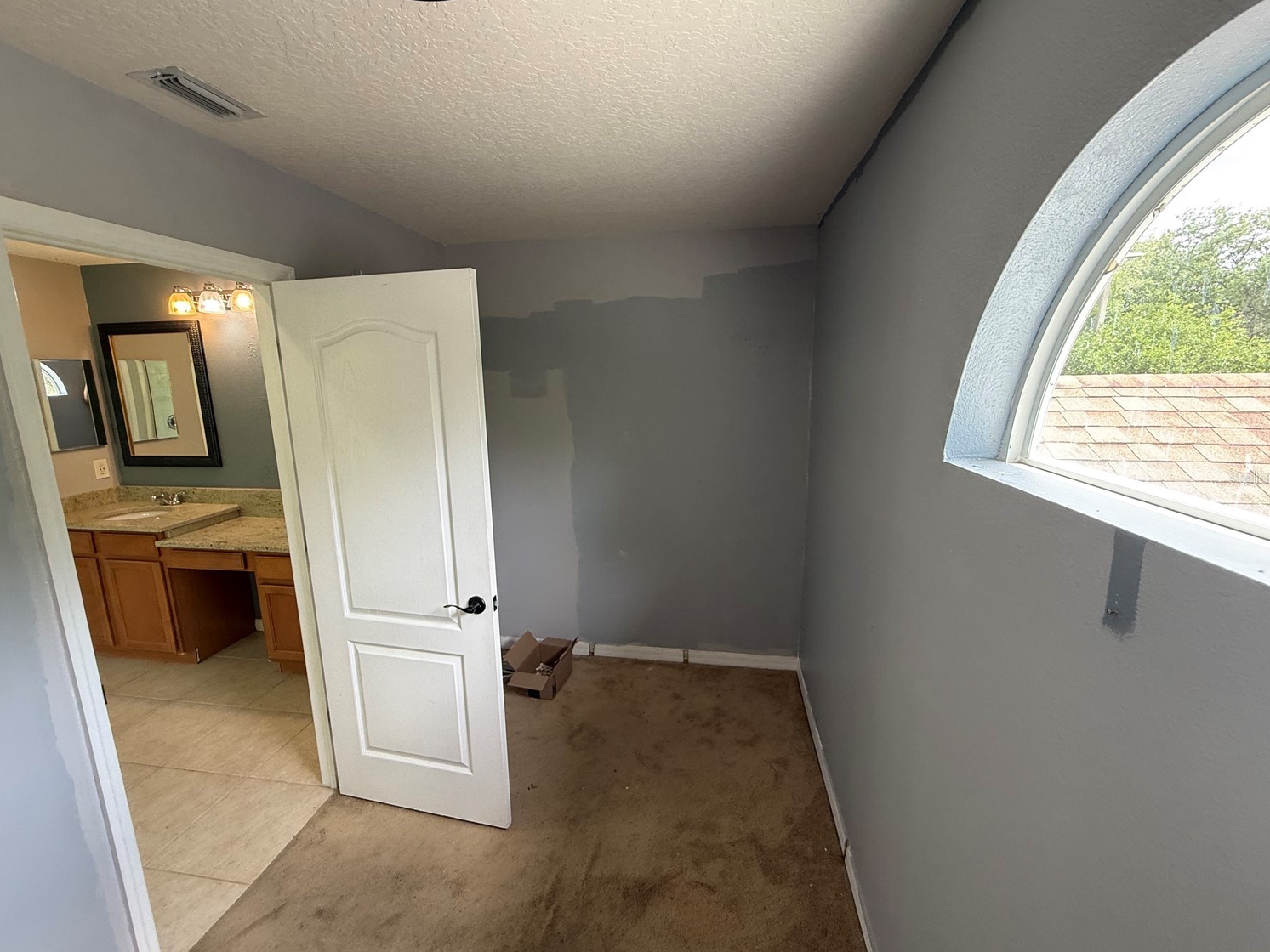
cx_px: 629
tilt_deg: -11.2
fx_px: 550
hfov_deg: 98.2
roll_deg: +2.5
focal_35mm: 15
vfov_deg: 81.8
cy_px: 477
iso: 100
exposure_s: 1/99
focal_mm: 2.22
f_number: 2.2
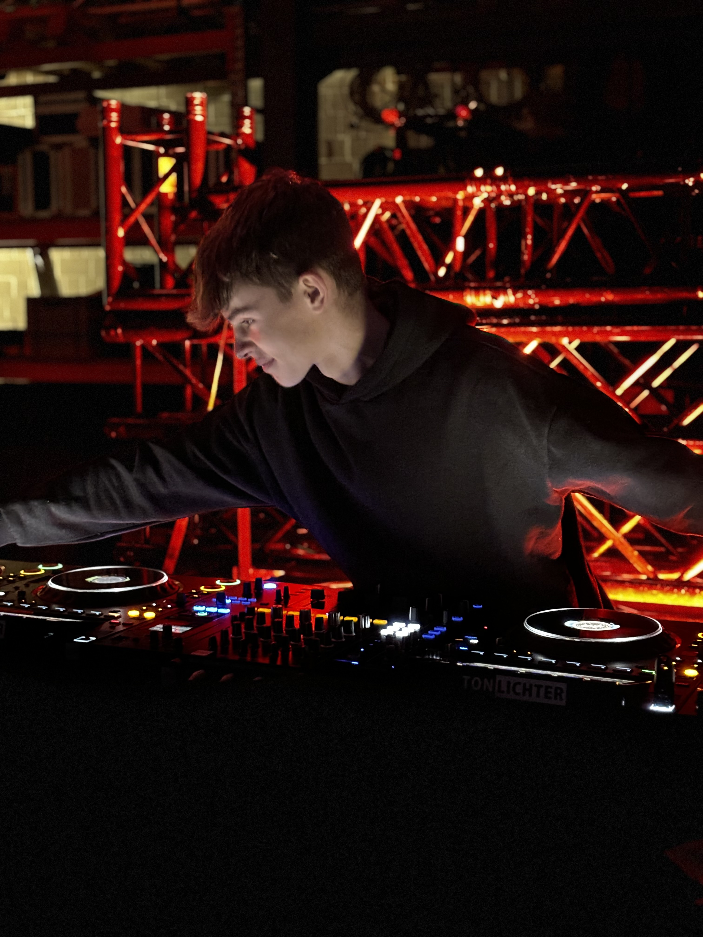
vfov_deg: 36.8
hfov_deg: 28.0
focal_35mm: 52
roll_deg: -0.4
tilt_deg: -6.2
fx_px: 1408
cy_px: 468
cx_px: 352
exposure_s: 1/15
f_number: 1.6
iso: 1600
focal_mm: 5.96
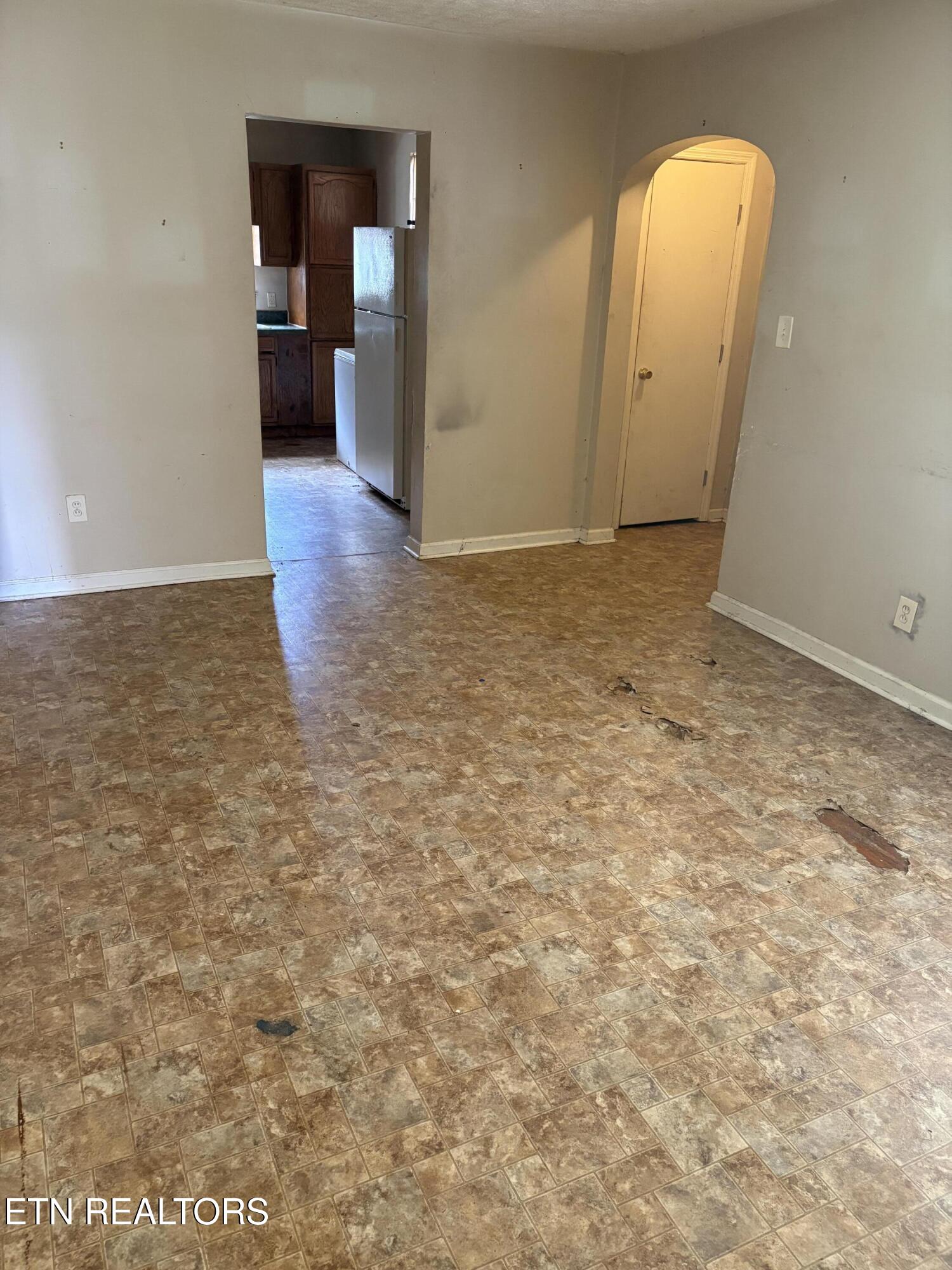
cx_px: 476
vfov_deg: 67.3
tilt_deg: -21.1
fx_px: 953
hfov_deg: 53.1
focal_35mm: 26
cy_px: 635
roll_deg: -2.0
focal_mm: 5.96
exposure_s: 1/60
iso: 400
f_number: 1.6
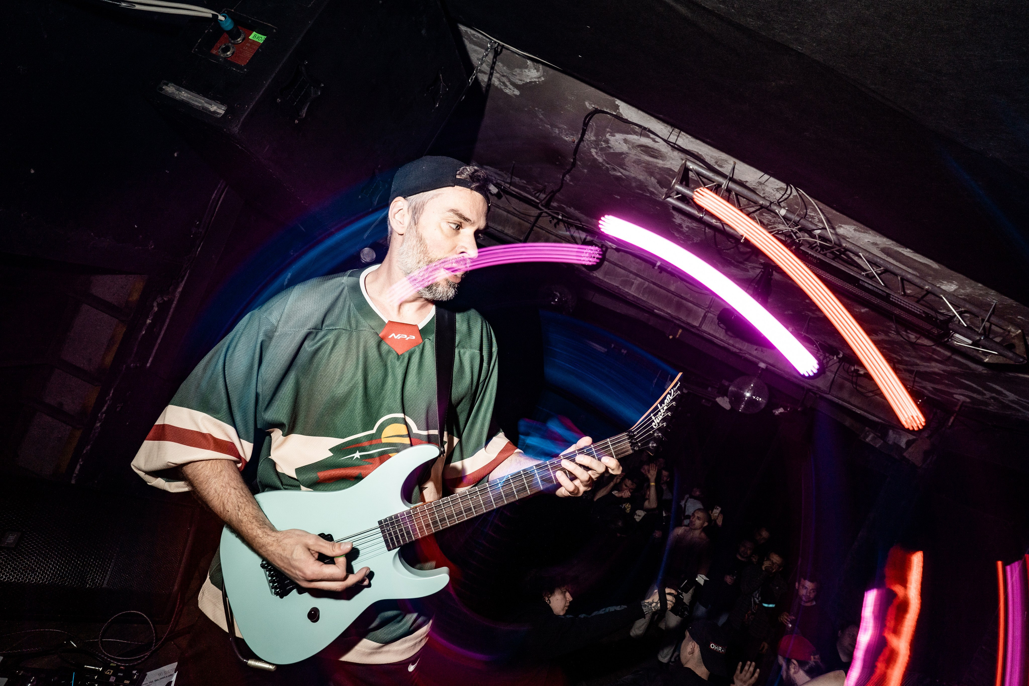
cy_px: 343
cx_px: 514
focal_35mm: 17
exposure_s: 1/15
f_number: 4.5
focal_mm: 17
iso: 500
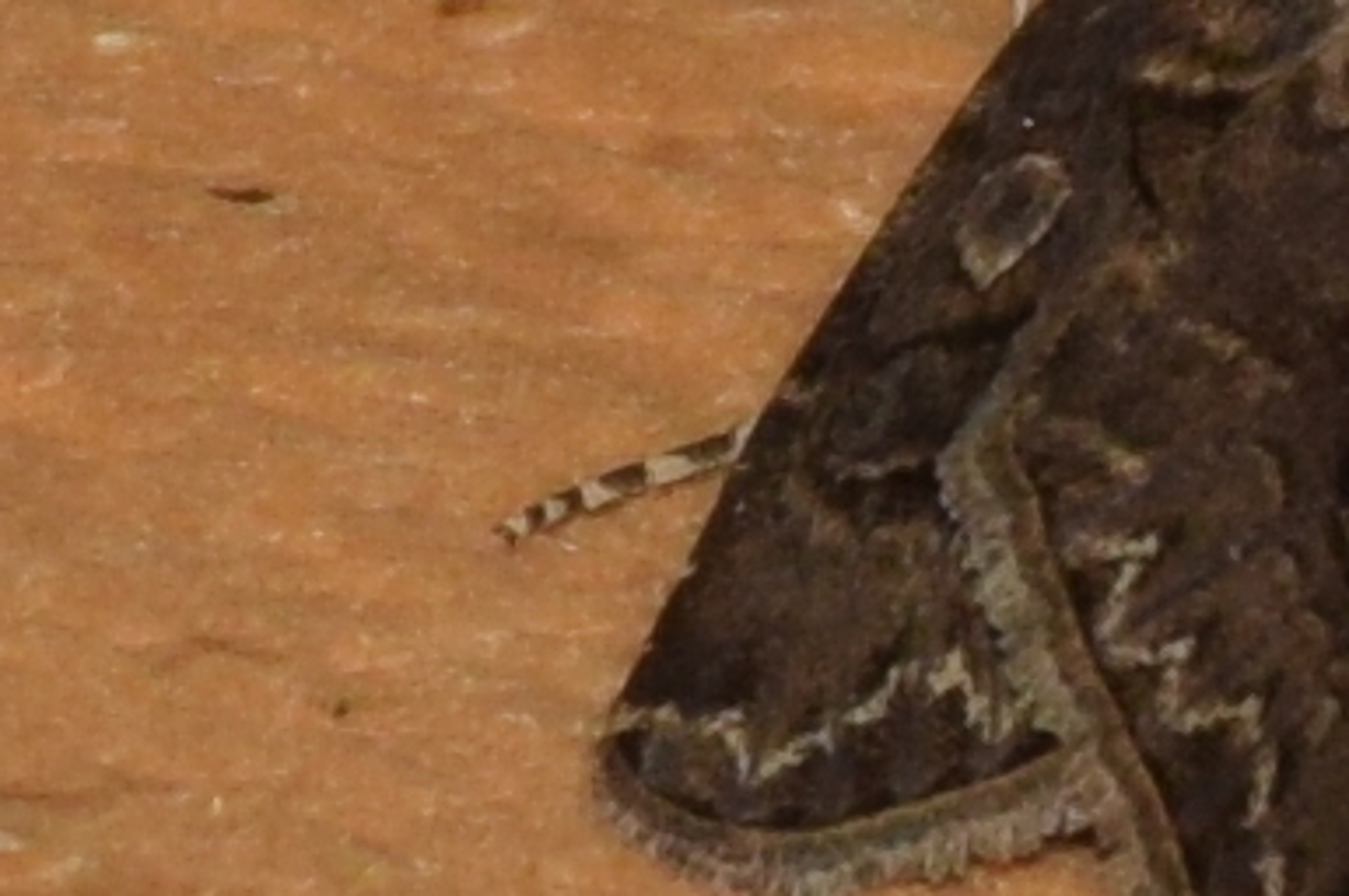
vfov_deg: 2.6
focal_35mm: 524
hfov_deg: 3.9
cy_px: 354
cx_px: 1167
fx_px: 19618
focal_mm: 140
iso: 320
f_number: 5.6
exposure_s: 1/60
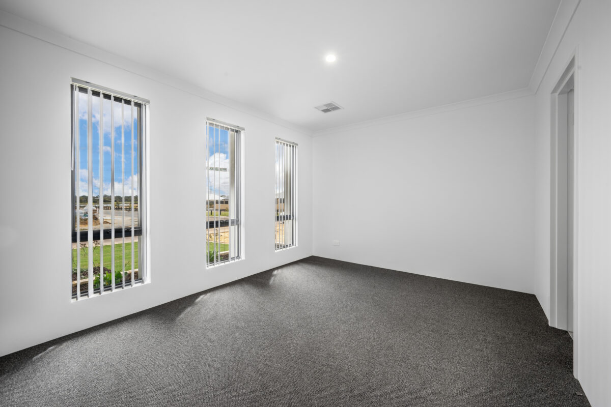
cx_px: 306
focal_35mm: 14
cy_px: 204
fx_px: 238
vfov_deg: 81.2
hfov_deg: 104.3
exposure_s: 1/10
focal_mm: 14
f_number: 11
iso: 400
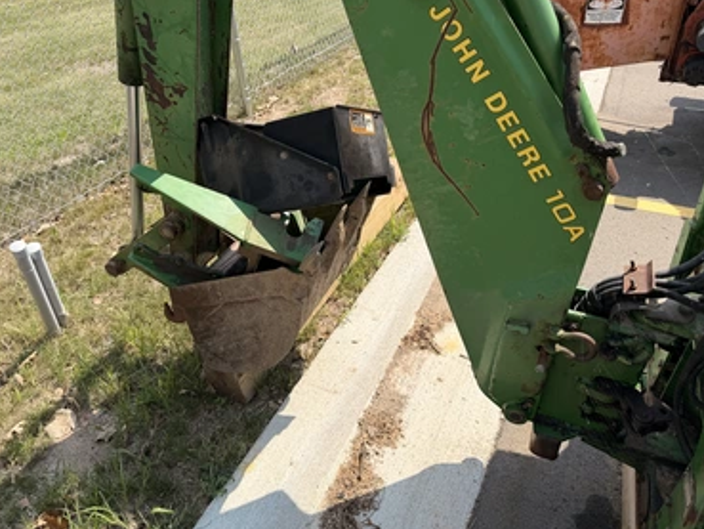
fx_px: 529
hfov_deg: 67.3
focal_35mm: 26
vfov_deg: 53.0
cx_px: 338
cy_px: 246
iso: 80
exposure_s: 1/3584
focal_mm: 6.76
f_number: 1.78
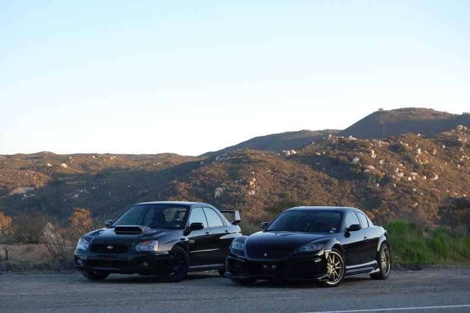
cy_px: 156
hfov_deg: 24.6
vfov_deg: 16.5
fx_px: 1076
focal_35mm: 82
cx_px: 235
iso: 400
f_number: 9
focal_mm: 55
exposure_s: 1/100
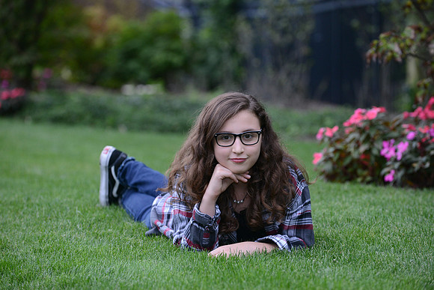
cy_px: 145
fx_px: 1869
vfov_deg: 8.9
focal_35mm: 155
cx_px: 217
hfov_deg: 13.2
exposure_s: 1/100
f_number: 5.6
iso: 1250
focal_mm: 155
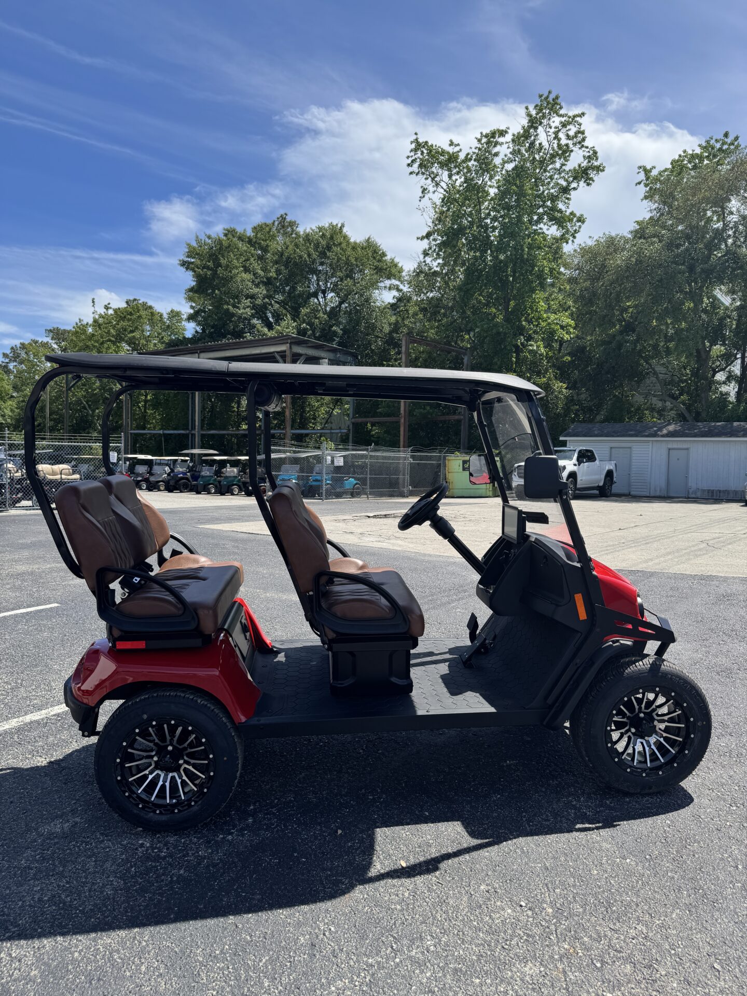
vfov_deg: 71.6
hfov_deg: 56.8
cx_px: 374
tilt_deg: -2.9
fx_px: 691
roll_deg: -0.7
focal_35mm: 24
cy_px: 498
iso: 80
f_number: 1.78
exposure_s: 1/3247
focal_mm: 6.76
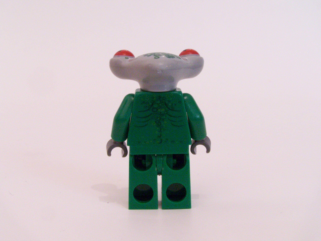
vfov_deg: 21.9
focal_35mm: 67
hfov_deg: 29.0
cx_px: 160
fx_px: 621
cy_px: 120
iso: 400
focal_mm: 11.1
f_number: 8
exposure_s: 1/4
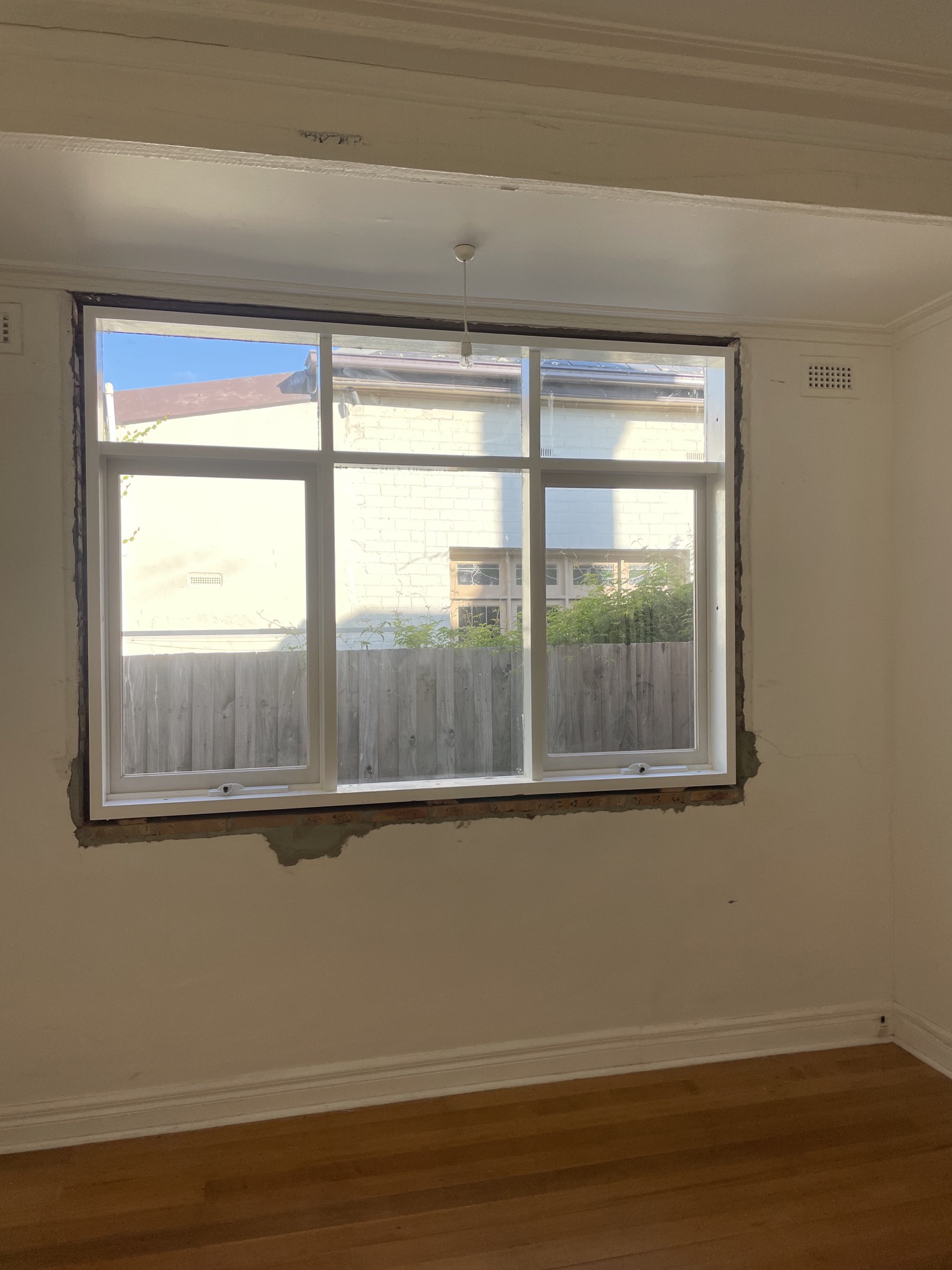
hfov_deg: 53.1
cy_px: 635
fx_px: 953
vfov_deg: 67.3
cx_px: 476
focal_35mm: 26
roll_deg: +0.6
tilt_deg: +1.1
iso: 32
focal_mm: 4.2
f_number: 1.6
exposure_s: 1/602
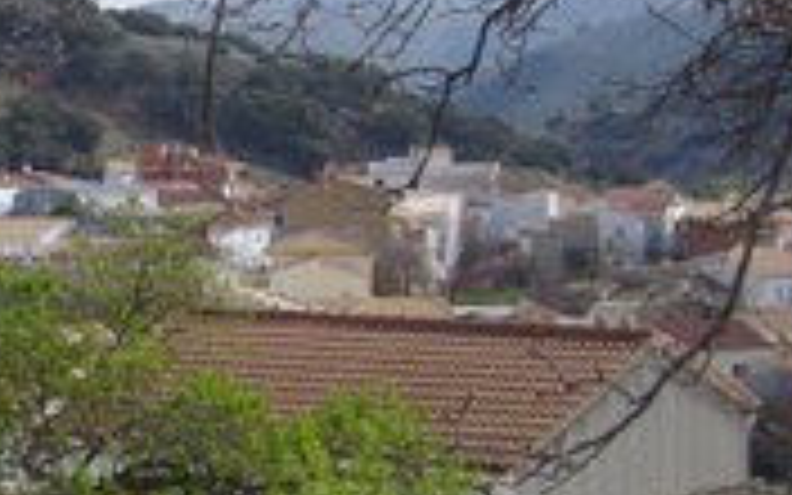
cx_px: 86
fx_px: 1921
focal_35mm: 89
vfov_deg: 14.7
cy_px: 281
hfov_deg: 22.7
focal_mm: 5.8
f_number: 7.1
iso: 50
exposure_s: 1/180
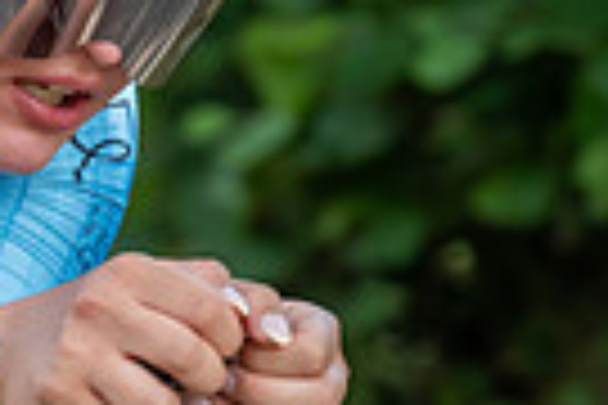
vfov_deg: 2.1
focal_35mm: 650
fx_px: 10977
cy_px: 47
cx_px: -126
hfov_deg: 3.2
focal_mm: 151
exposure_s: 1/1000
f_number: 5
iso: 1600
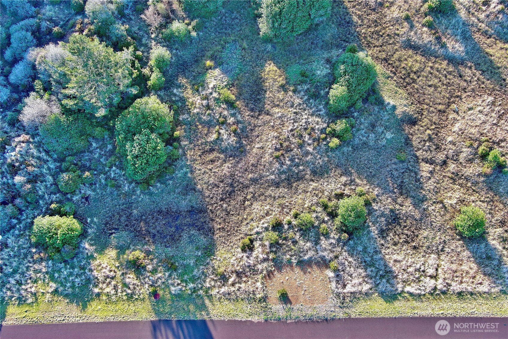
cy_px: 170
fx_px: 409
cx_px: 254
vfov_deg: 45.0
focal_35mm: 29
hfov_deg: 63.7
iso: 100
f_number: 2.8
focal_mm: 10.57
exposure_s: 1/74.8
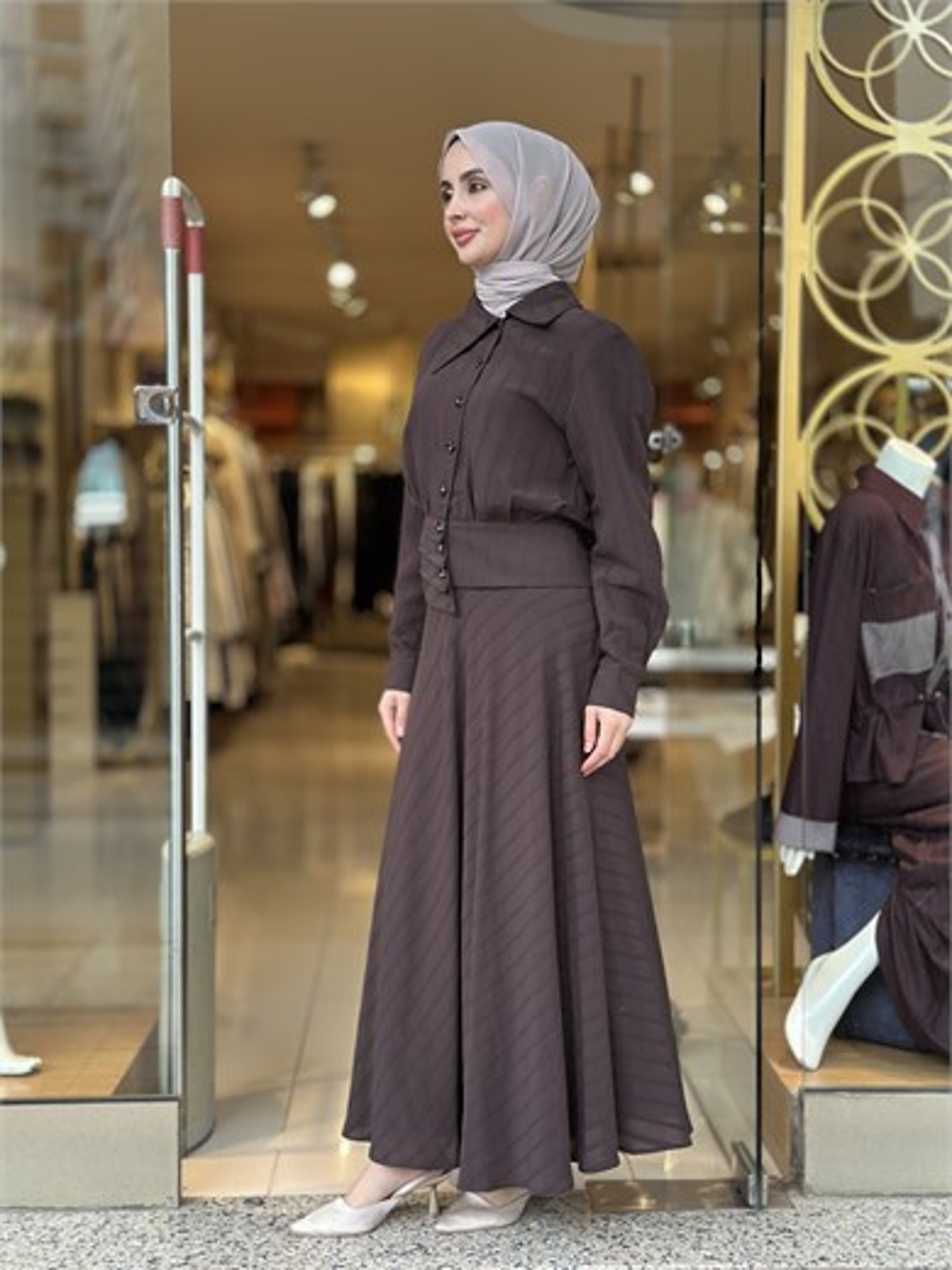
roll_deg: -0.7
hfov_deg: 30.3
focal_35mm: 48
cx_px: 476
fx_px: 1760
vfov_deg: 39.7
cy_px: 635
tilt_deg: -2.7
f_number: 1.78
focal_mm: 6.86
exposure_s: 1/134
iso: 100
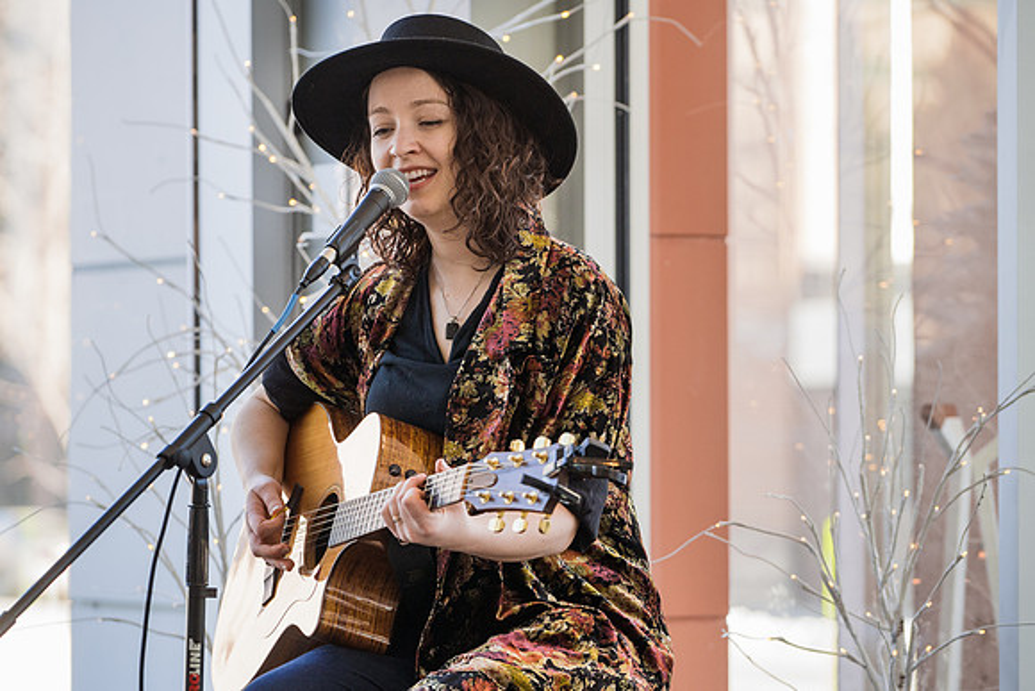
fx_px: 5400
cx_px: 503
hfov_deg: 10.9
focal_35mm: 188
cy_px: 367
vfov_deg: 7.3
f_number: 4.5
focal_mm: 169
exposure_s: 1/500
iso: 1600
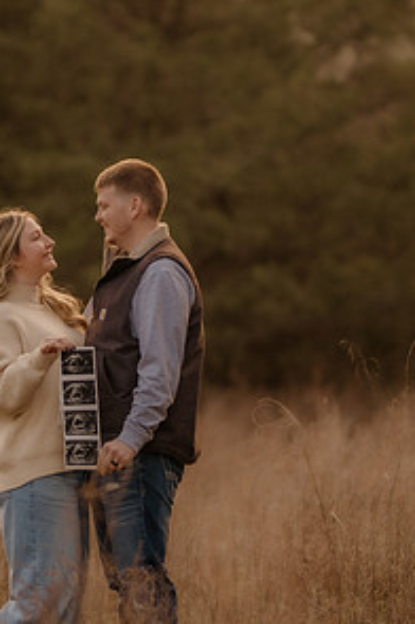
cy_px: 343
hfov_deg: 7.1
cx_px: 125
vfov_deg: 10.6
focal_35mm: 194
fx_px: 3362
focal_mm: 85
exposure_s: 1/1000
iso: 320
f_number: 1.4
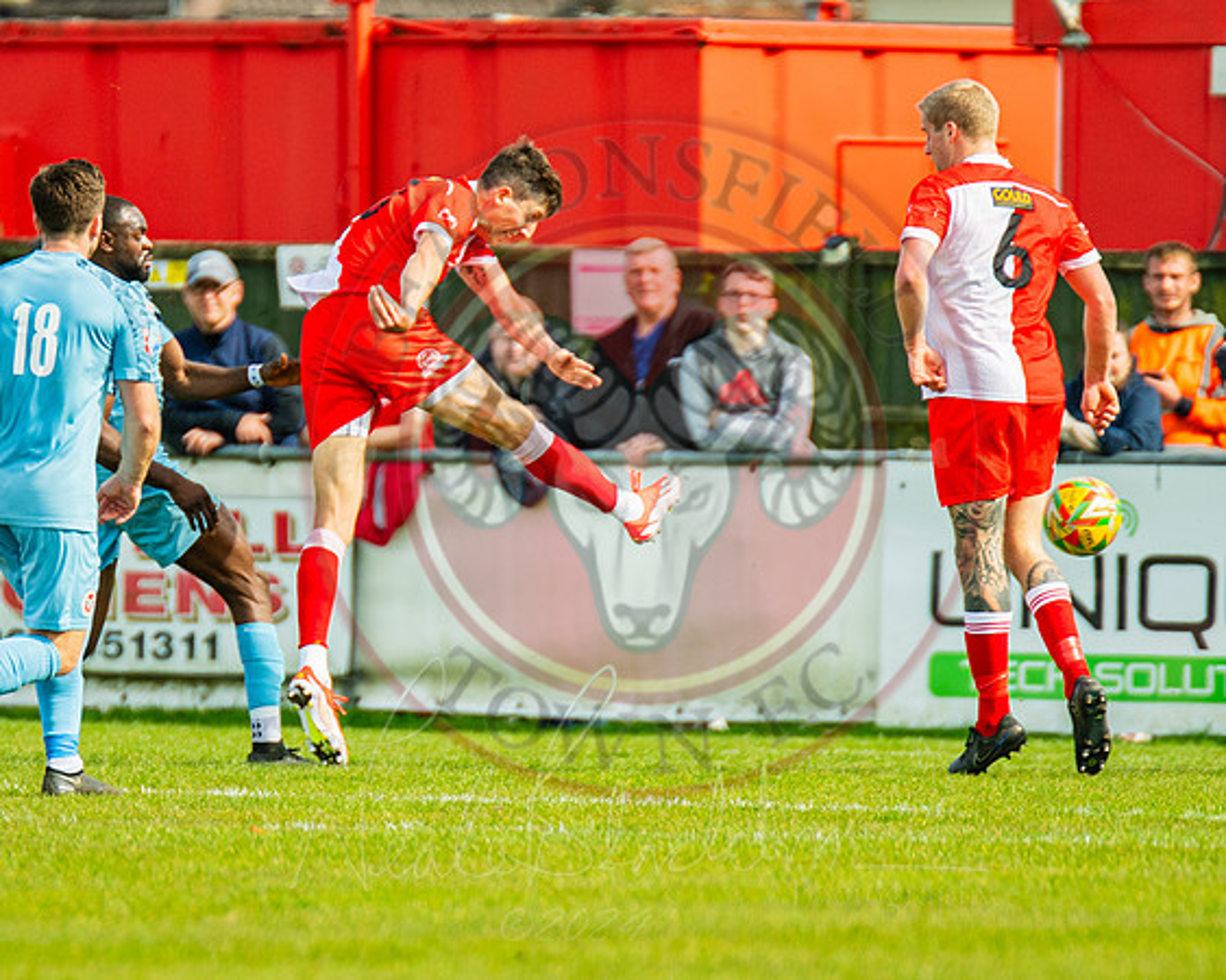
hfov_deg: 2.5
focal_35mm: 775
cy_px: 529
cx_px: 488
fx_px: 28094
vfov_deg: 2.0
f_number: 4
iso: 400
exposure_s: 1/1600
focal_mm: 420
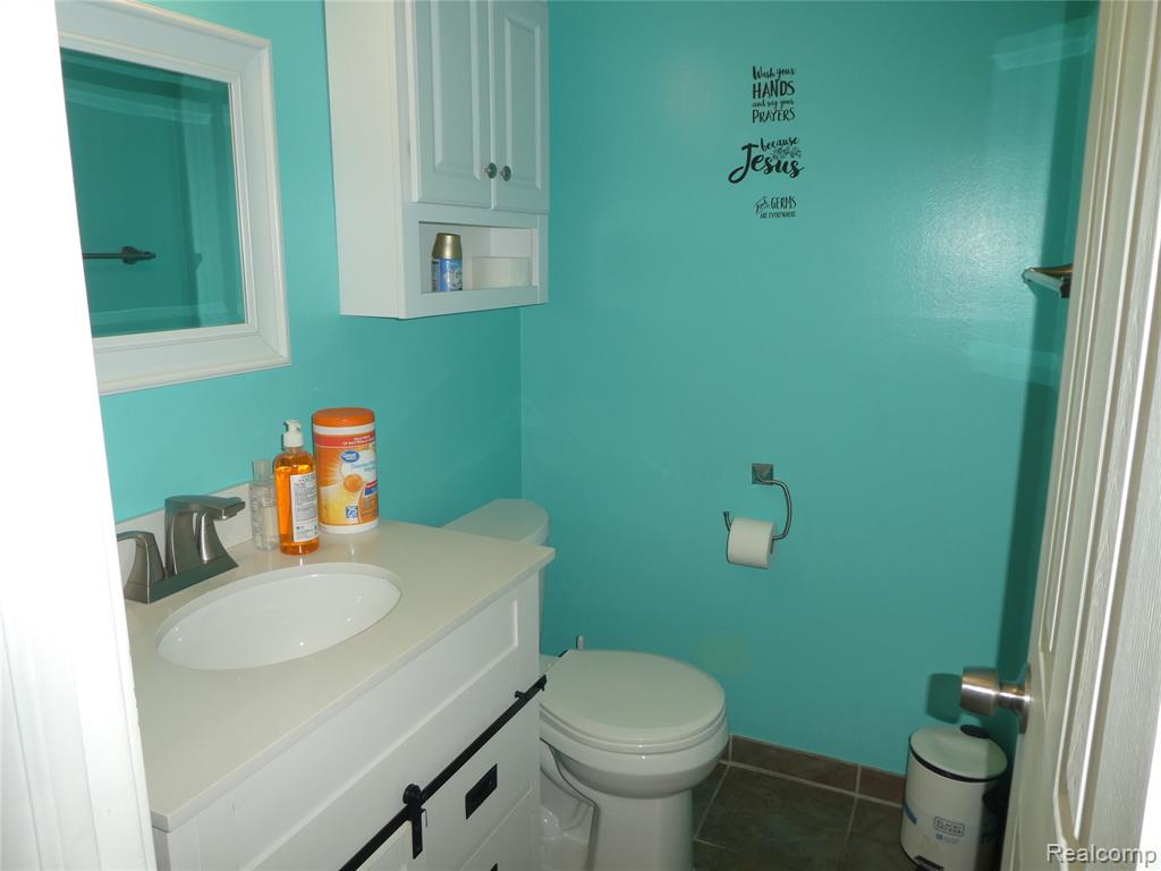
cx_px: 580
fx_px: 805
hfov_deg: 71.6
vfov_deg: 56.8
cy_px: 436
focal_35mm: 24
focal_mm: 4.3
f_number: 3.3
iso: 100
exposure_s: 1/60
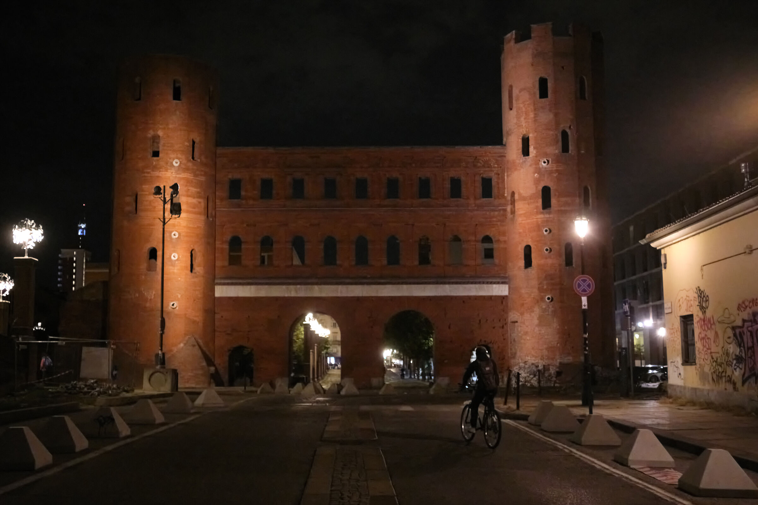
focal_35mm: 41
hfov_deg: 47.4
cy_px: 252
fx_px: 863
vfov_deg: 32.6
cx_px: 379
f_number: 2.8
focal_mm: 27
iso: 12800
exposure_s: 1/125
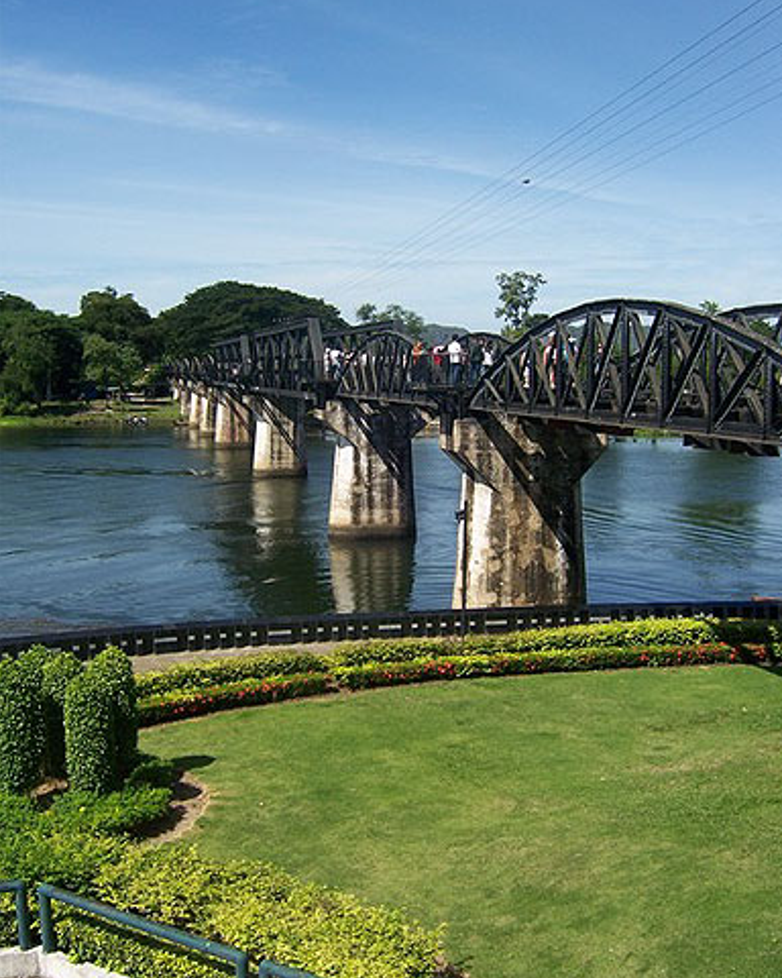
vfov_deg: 47.9
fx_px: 1099
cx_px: 395
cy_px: 470
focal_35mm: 38
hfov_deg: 39.2
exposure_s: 1/640
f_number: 4.5
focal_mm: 6
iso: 80
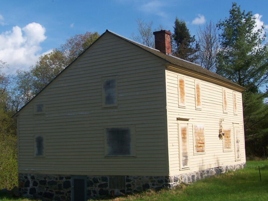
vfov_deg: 29.7
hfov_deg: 38.9
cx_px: 122
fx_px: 379
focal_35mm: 49
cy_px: 92
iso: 80
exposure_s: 1/1000
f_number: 4
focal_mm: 6.7
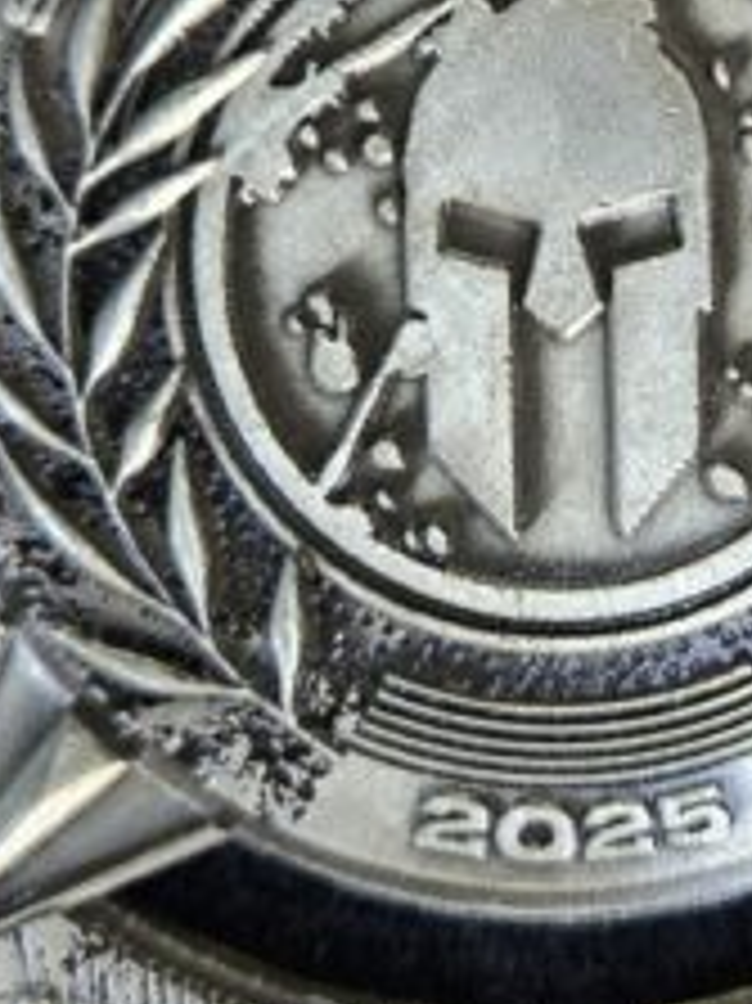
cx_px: 585
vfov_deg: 29.1
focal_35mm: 66
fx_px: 1914
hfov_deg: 22.0
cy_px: 279
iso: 250
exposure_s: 1/120
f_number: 1.8
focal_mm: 5.4
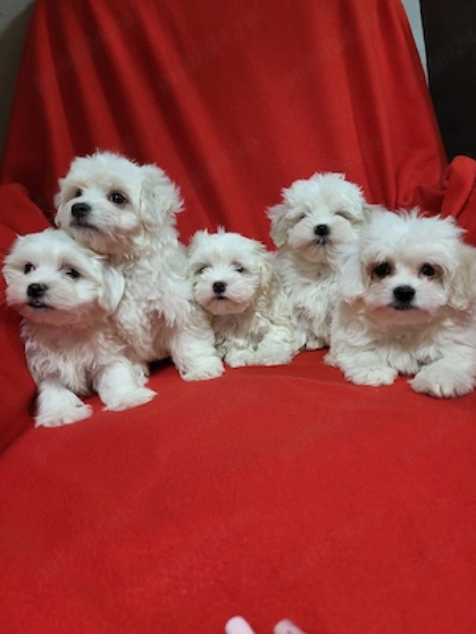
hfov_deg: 53.1
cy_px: 317
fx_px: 477
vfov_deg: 67.3
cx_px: 238
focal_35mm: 26
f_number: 1.8
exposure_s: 1/50.3
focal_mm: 5.4
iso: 160
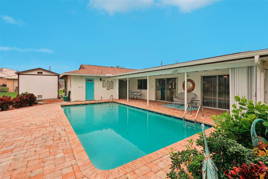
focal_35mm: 16
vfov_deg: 73.7
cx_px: 134
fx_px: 119
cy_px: 90
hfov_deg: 96.7
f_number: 8
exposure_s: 1/800
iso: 400
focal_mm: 16
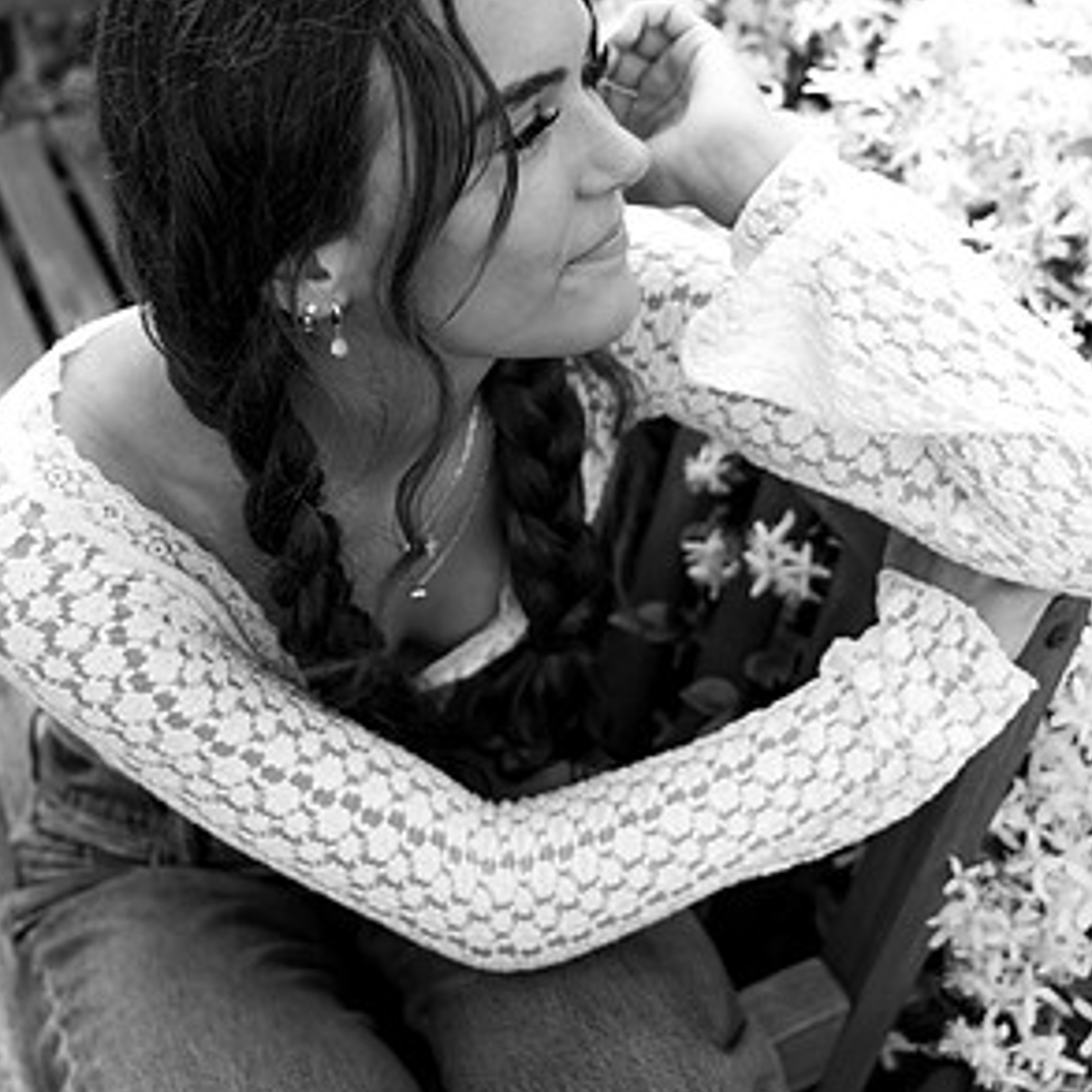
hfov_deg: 36.1
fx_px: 1677
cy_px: 283
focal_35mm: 47
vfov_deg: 35.3
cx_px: 539
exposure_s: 1/1000
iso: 1600
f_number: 4
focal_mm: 36
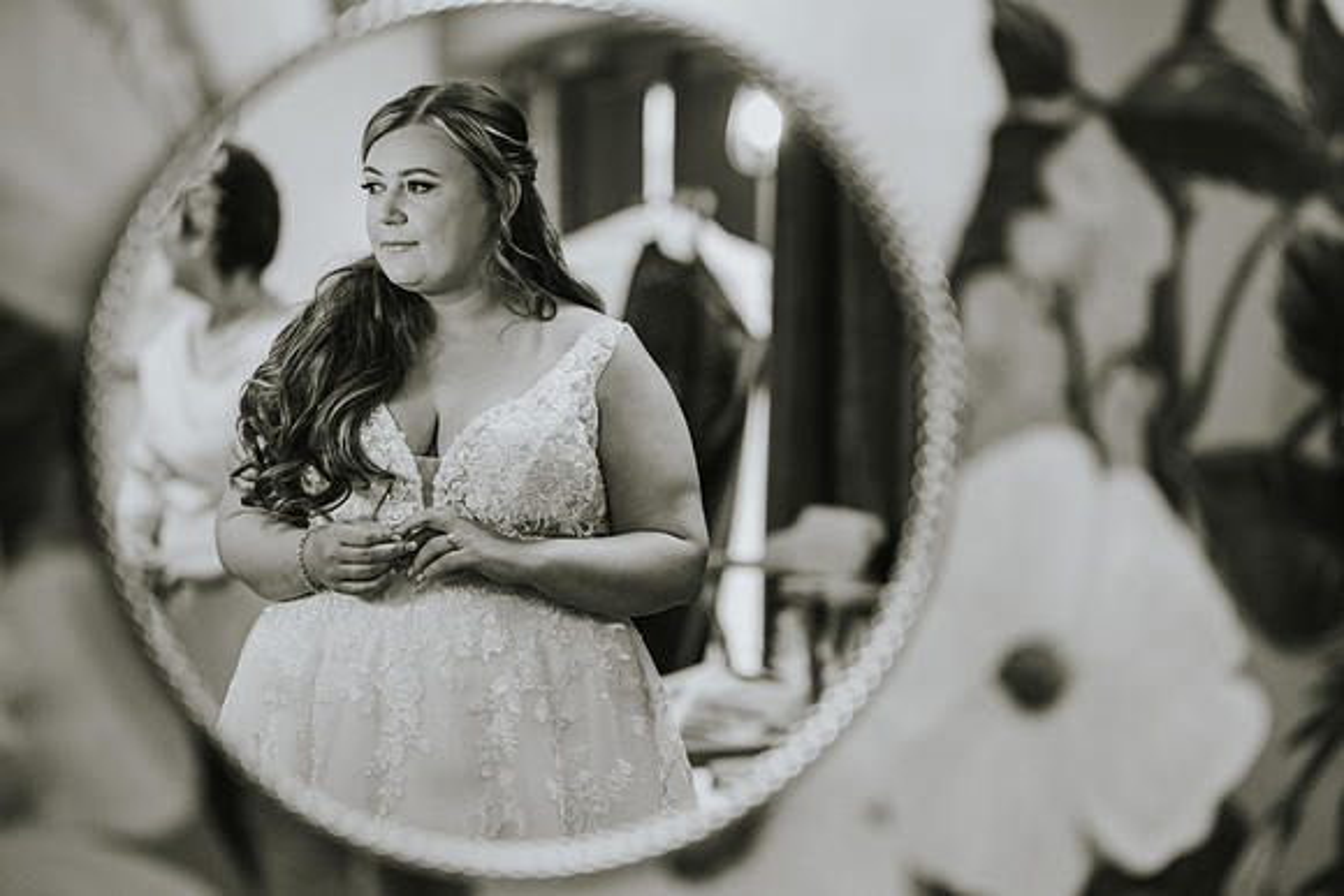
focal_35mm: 90
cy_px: 474
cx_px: 711
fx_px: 3360
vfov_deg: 15.2
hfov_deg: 22.6
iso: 2500
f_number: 1.2
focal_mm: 85
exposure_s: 1/1600
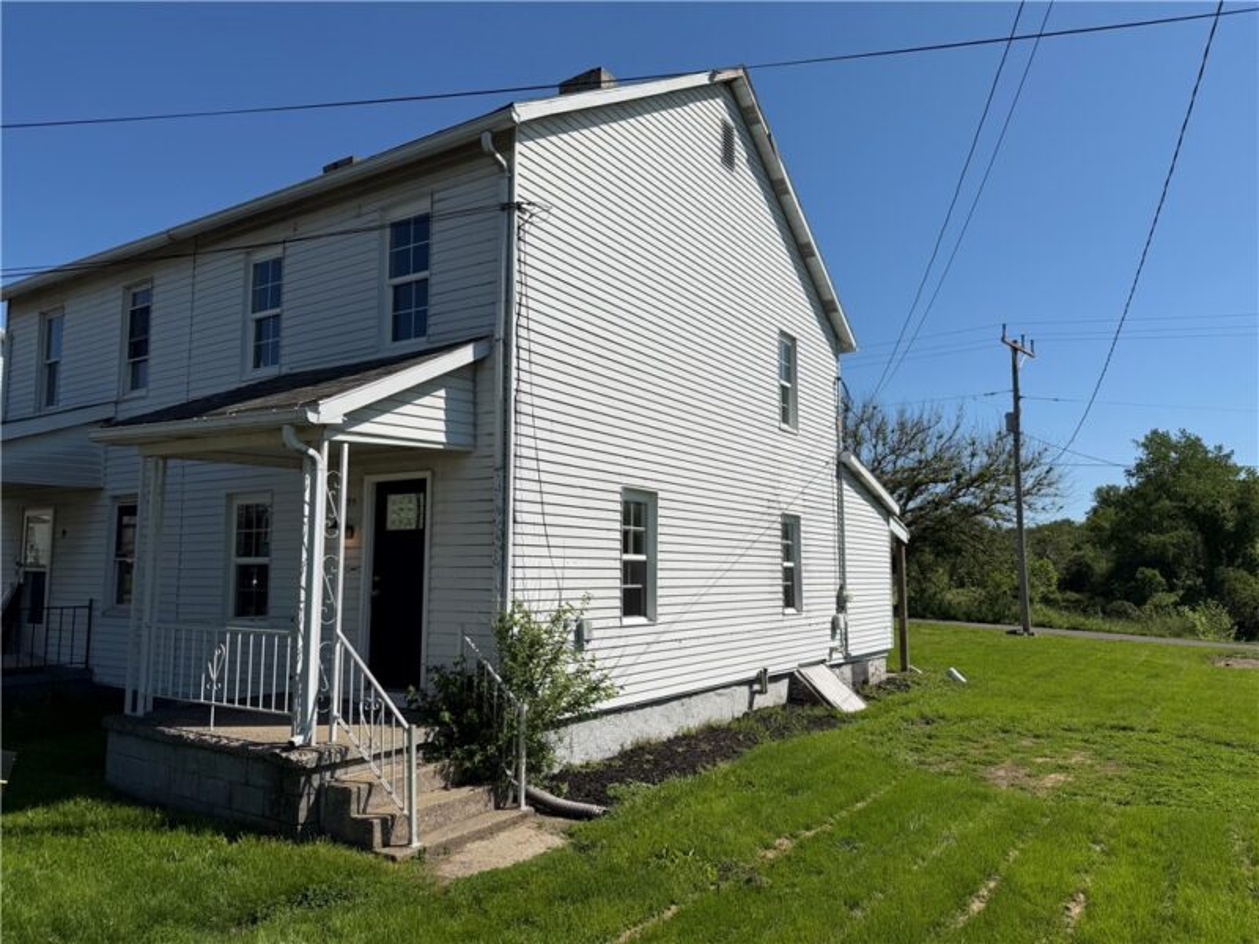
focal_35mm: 24
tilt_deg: +6.5
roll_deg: +0.5
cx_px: 630
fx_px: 873
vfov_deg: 56.8
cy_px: 472
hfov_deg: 71.6
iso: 80
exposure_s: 1/10309
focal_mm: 6.76
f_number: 1.78
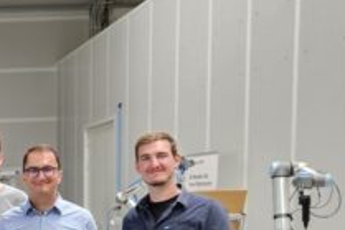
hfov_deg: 20.4
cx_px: -149
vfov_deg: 14.9
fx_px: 843
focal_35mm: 88
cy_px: 288
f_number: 1.8
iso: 125
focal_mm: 5.4
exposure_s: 1/100
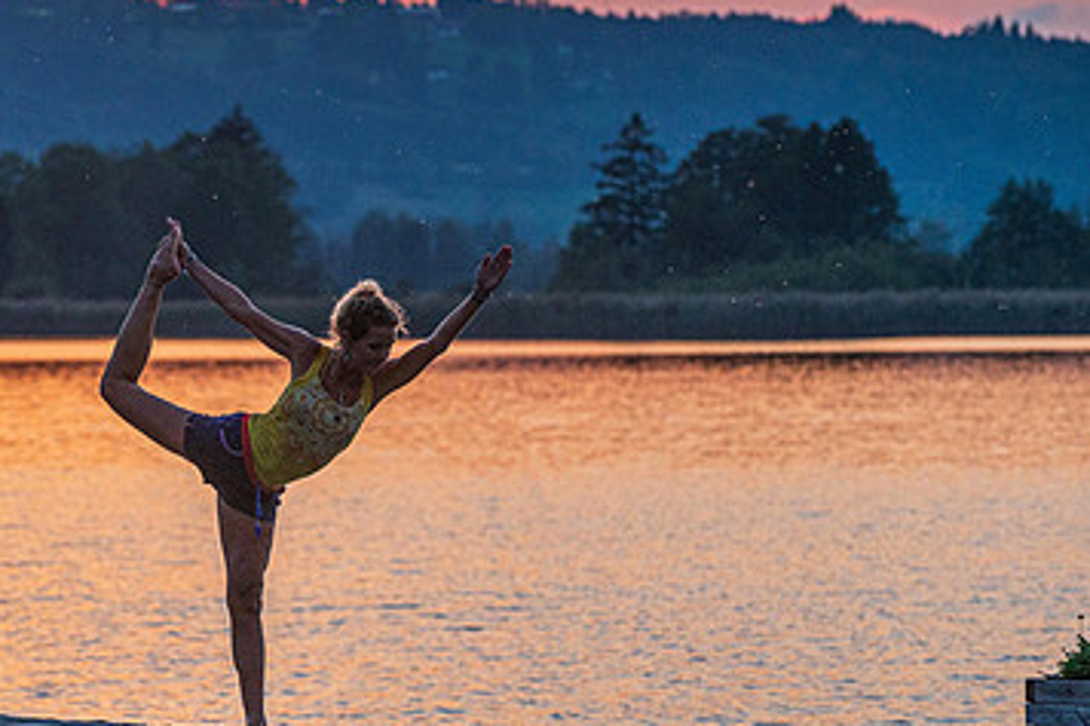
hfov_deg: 7.4
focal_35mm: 278
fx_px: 8413
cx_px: 272
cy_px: 435
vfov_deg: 4.9
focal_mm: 170
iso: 1000
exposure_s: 1/800
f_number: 6.3
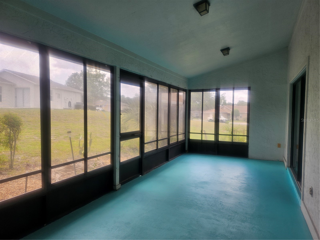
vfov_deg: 56.8
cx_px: 160
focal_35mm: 24
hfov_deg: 71.6
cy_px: 120
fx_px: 222
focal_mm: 5
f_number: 1.8
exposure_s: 1/224
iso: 50
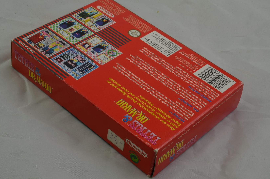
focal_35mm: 66
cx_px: 142
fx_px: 494
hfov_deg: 30.6
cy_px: 90
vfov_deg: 20.5
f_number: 20
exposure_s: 1/3
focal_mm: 40
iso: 100
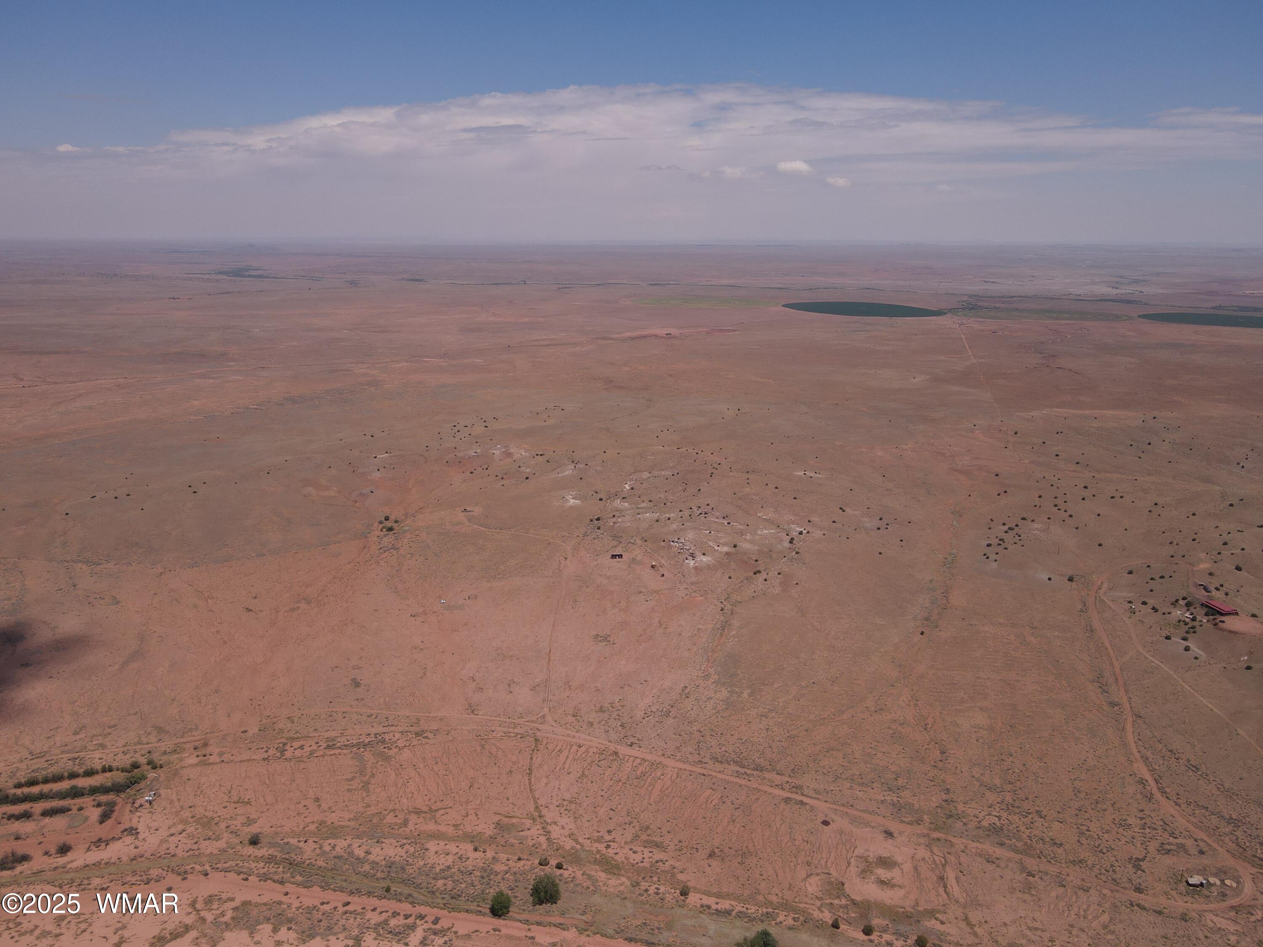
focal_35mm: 24
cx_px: 632
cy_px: 474
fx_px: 876
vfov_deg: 56.8
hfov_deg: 71.6
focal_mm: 4.5
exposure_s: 1/1250
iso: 100
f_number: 2.8
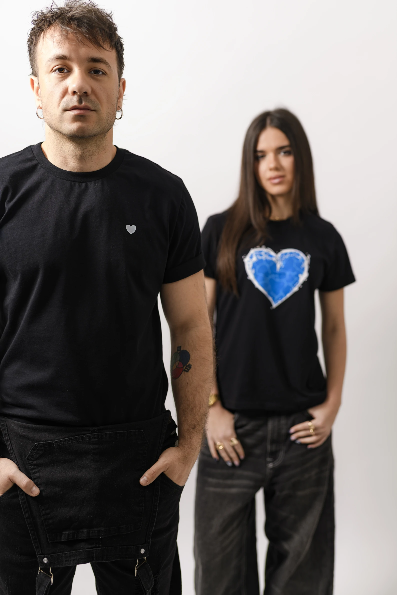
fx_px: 827
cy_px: 298
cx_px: 198
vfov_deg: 39.6
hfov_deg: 27.0
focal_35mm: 50
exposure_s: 1/200
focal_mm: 50
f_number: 2.8
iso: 125
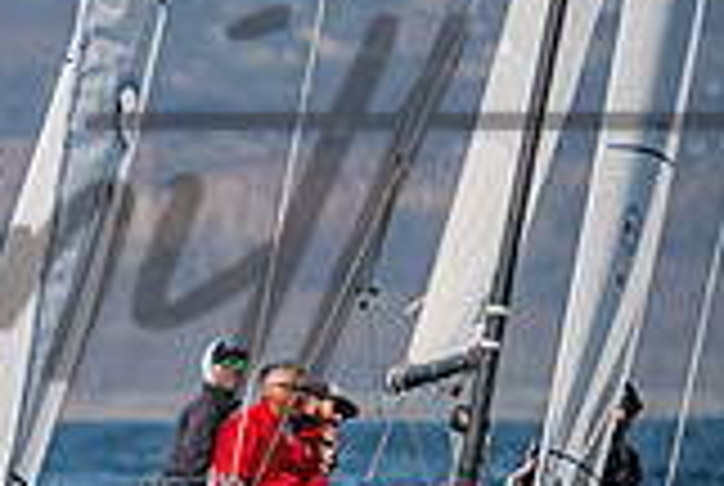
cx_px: -380
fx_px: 28288
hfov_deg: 1.5
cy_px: 242
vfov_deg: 1.0
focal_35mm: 1404
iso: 320
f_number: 5.3
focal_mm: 300
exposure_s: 1/3200
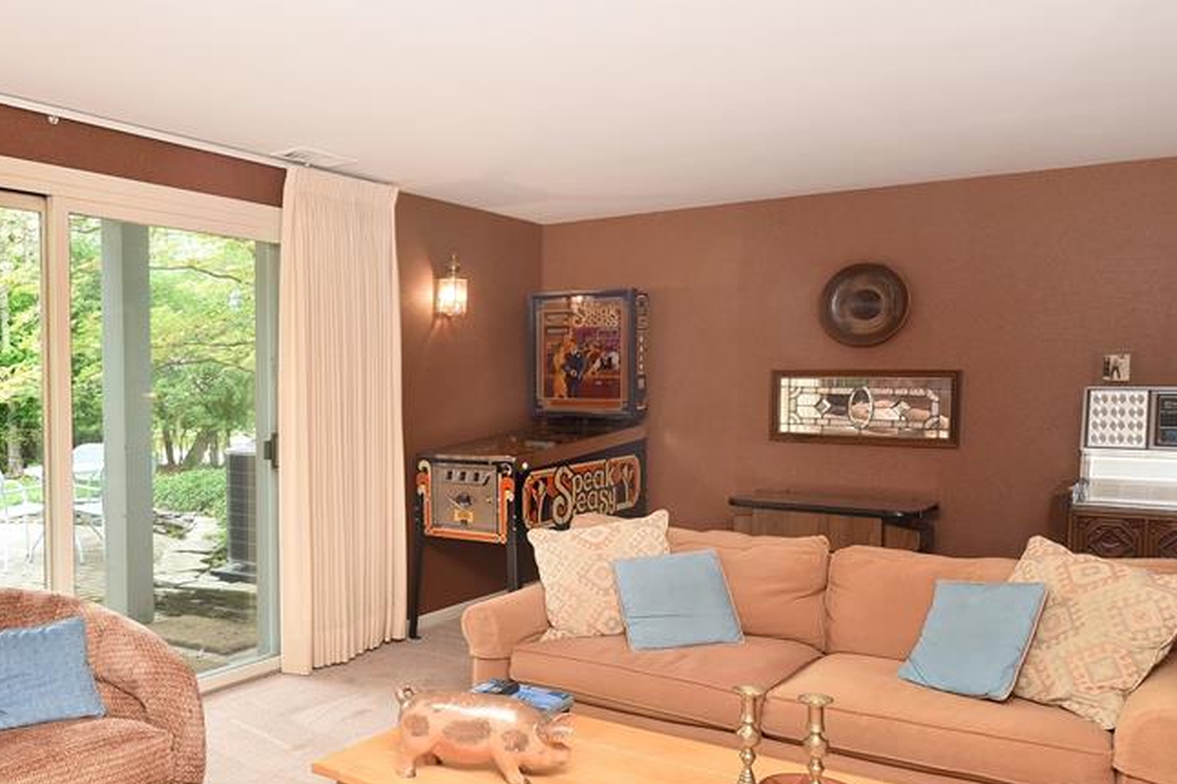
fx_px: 883
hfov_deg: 65.8
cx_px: 401
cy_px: 499
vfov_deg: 47.4
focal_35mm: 27
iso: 1250
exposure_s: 1/60
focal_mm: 17
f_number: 9
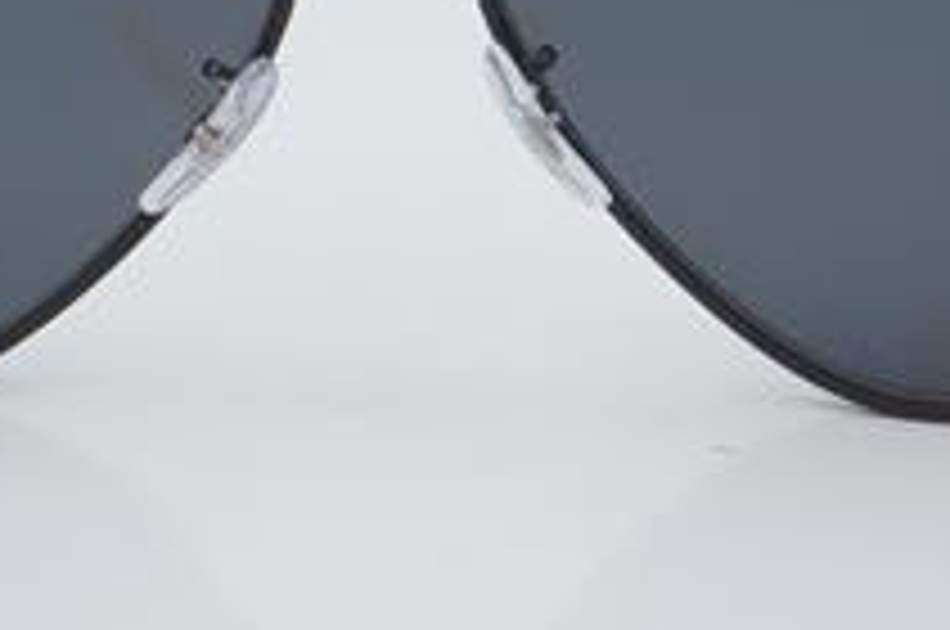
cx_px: 401
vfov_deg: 9.6
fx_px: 3741
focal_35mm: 142
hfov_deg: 14.5
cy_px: 104
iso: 100
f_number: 32
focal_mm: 50
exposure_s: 1/3
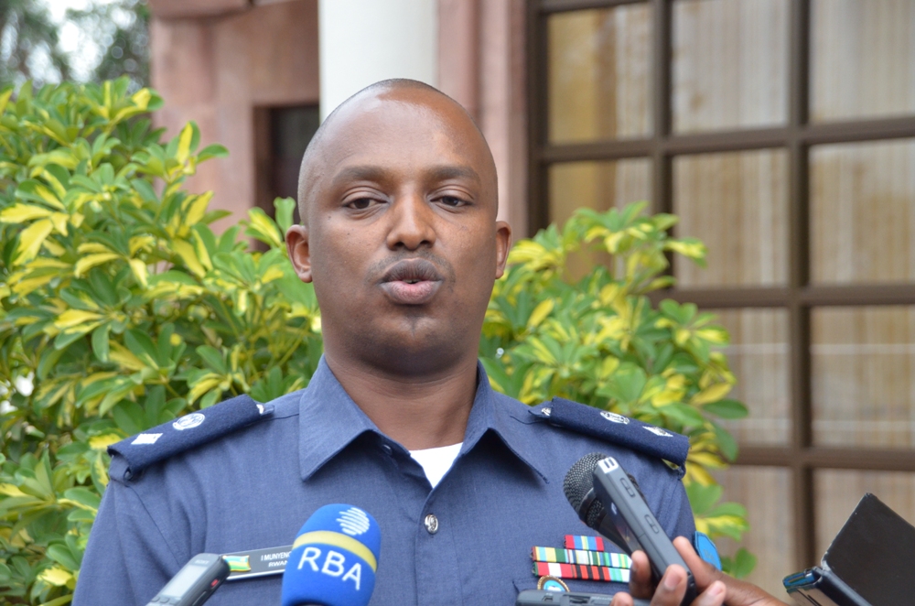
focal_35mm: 108
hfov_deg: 19.0
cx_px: 458
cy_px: 303
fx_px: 2739
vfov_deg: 12.6
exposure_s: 1/125
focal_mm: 72
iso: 1250
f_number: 5.3
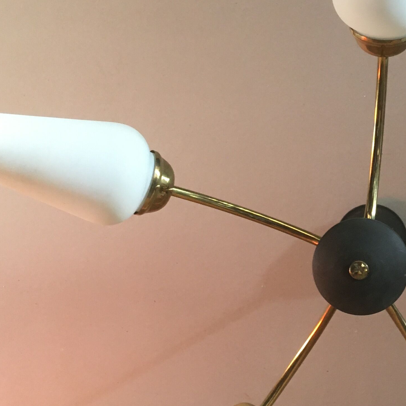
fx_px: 942
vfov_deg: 24.3
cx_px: 386
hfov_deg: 23.5
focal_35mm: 71
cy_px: 237
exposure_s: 1/33
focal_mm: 4.15
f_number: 2.2
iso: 125
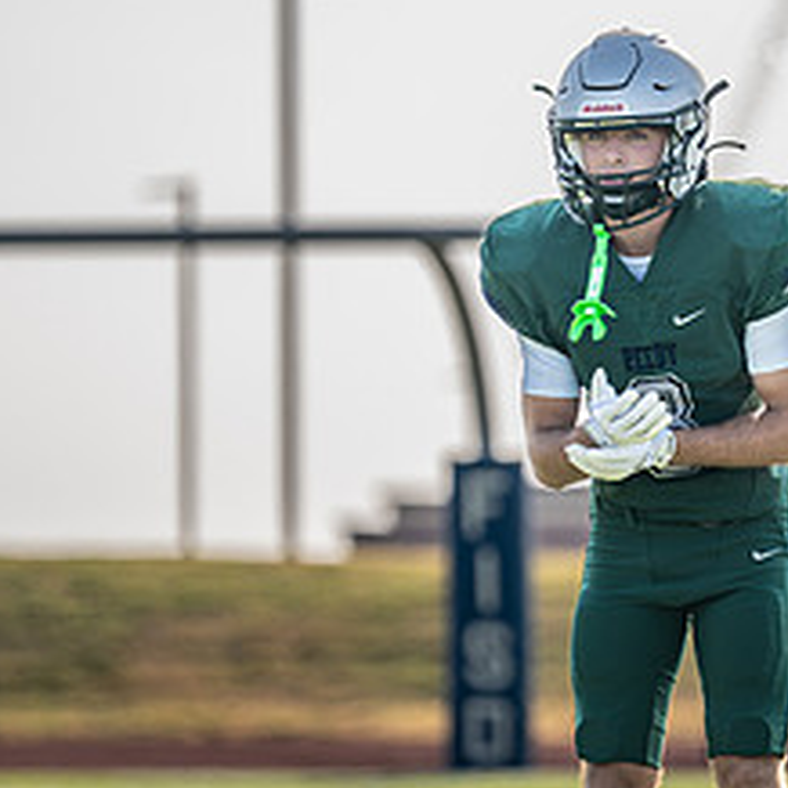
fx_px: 11229
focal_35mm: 436
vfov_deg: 4.0
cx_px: 721
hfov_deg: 4.0
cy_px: 469
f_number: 2.8
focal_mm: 175
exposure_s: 1/1600
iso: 160
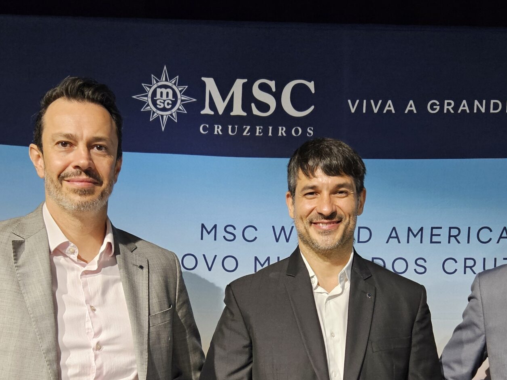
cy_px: 350
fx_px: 688
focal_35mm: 47
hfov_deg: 40.4
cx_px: 284
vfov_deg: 29.5
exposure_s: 1/59
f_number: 1.8
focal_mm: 5.4
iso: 200
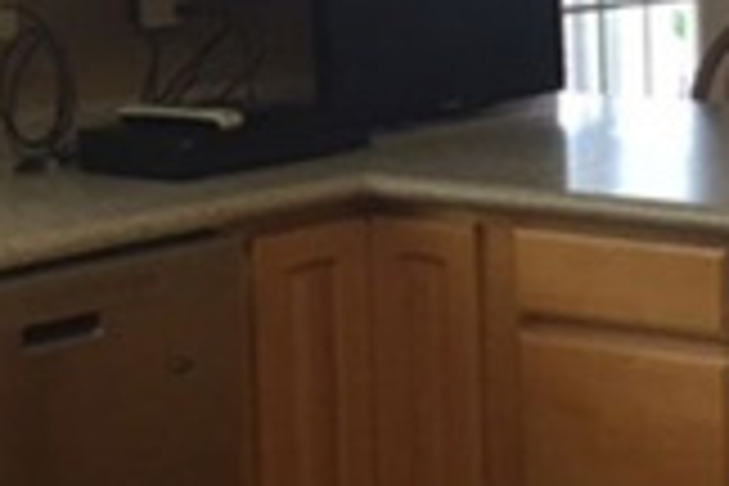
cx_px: 1062
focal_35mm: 119
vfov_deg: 11.4
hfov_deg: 15.9
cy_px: 22
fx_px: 2410
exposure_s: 1/30
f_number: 2.2
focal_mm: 4.15
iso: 40
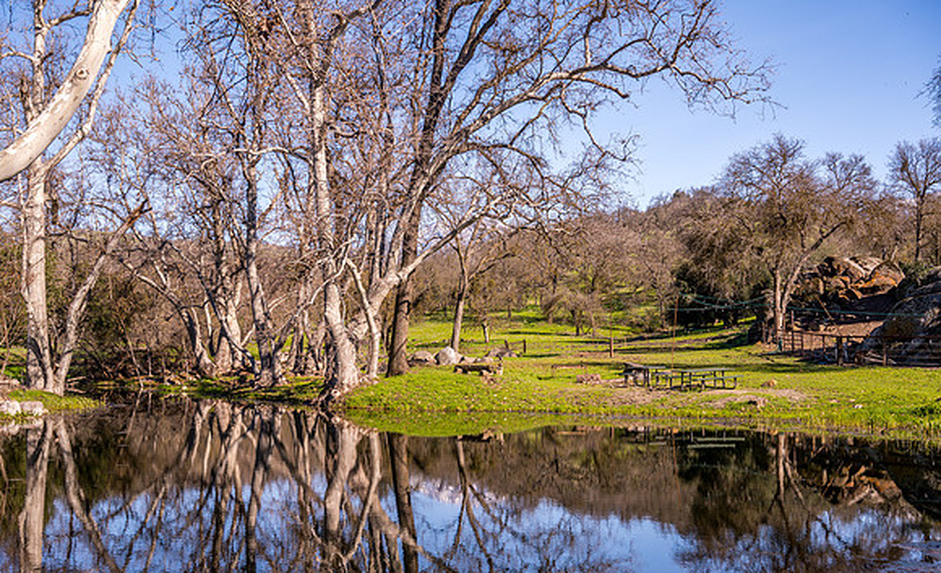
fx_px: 948
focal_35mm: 37
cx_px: 455
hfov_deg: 52.8
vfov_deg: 33.6
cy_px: 329
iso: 64
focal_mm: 34.5
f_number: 8
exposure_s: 1/50
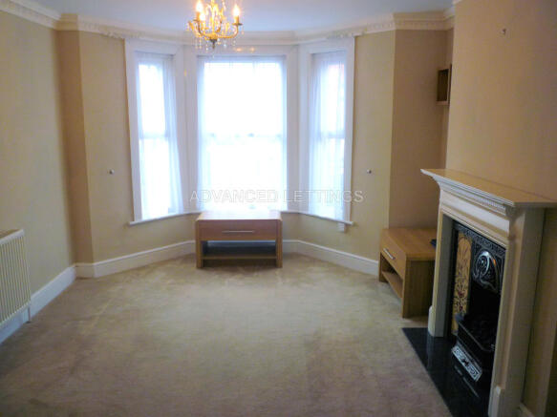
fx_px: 467
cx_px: 278
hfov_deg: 61.7
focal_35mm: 29
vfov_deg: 48.2
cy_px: 208
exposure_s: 1/30
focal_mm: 5.2
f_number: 3.3
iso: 125
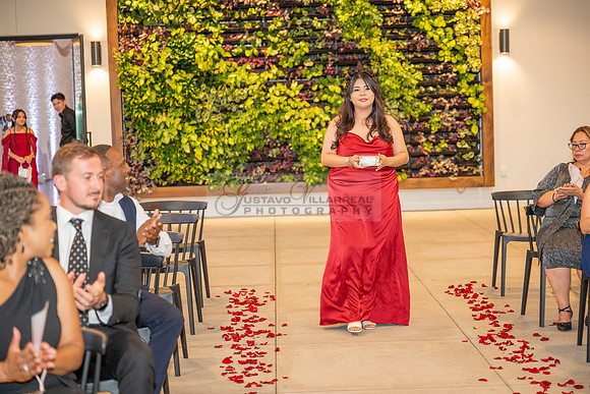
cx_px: 295
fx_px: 1147
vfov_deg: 19.5
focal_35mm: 70
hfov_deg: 28.8
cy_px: 197
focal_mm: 70
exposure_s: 1/200
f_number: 2.8
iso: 1000
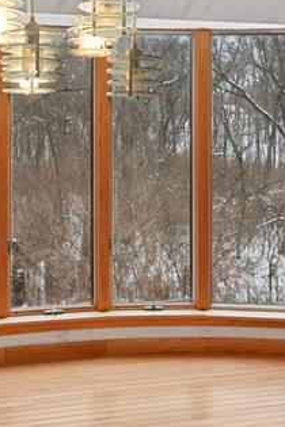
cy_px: 143
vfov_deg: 37.8
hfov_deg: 25.9
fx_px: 617
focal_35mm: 52
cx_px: 104
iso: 250
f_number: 9
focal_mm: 16
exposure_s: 1/3
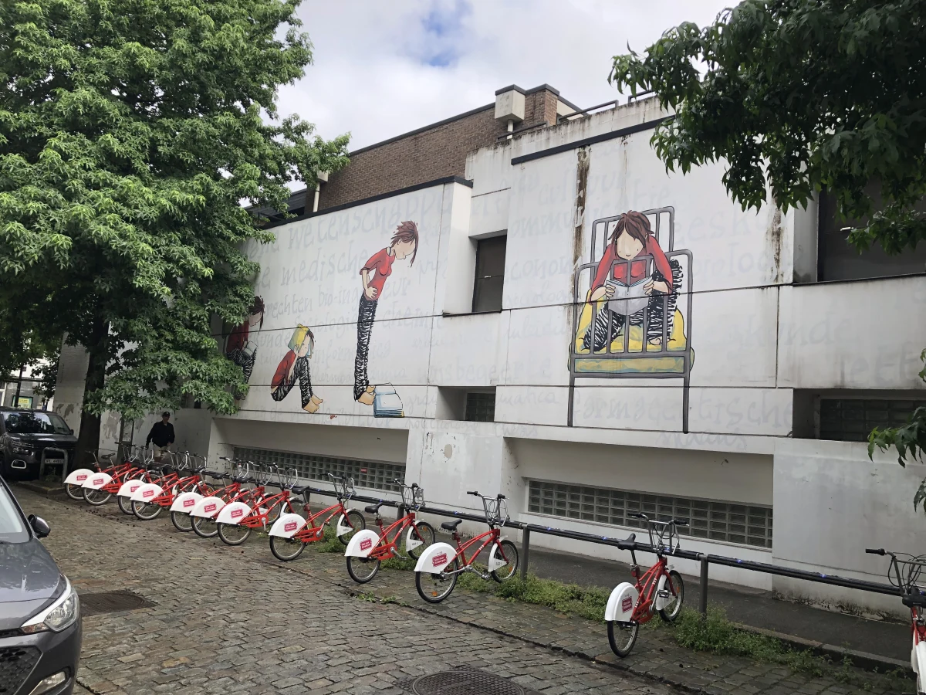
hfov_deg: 63.4
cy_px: 348
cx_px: 463
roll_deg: -4.7
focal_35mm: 28
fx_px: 749
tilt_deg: +9.3
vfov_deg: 49.7
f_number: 1.8
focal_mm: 4
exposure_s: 1/552
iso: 20
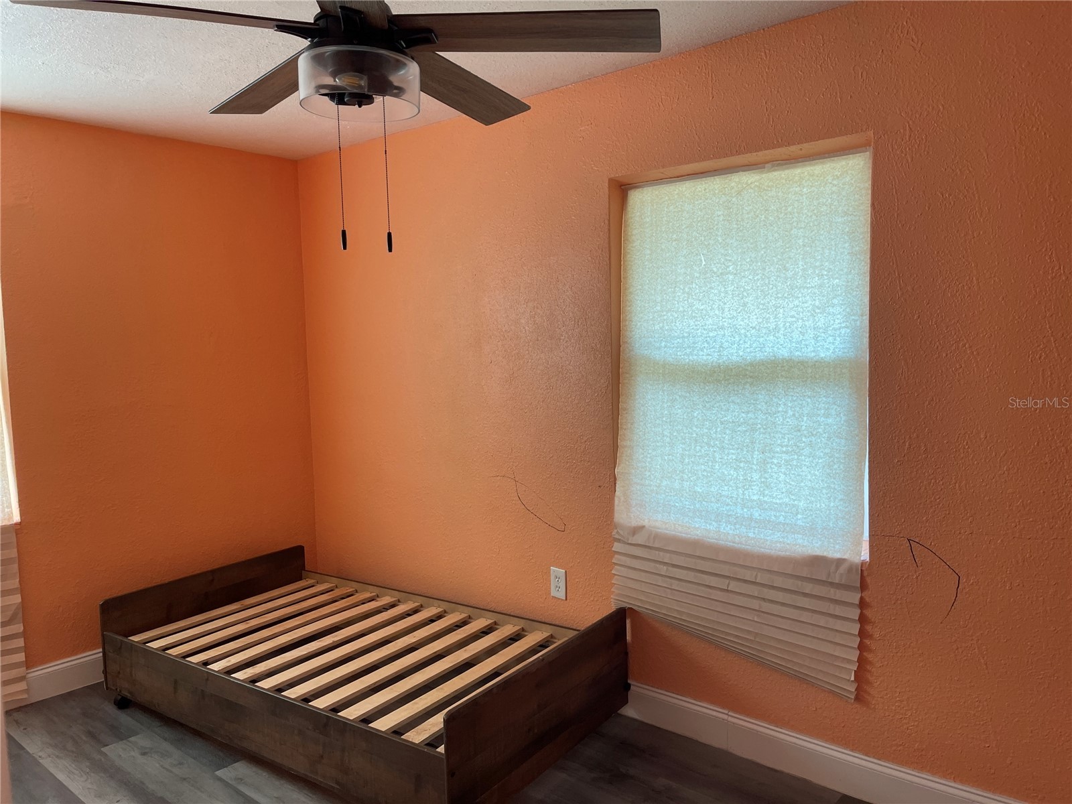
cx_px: 536
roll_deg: +3.4
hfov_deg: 69.4
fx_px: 774
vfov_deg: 54.9
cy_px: 402
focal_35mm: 25
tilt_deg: -4.7
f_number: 1.6
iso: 64
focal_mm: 5.1
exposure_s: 1/120
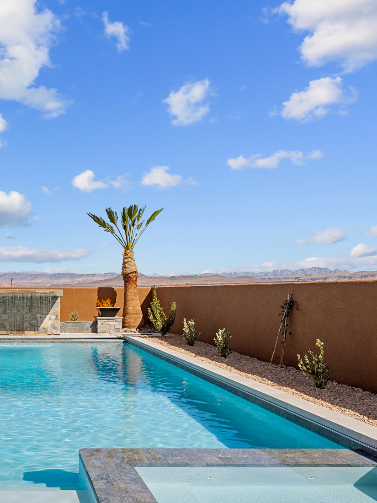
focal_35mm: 34
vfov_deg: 53.5
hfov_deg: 37.9
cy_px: 304
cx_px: 12
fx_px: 494
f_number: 8
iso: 100
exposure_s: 1/800
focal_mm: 19
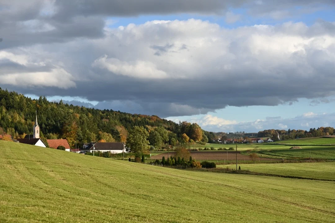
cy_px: 112
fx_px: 651
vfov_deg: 19.5
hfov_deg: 28.8
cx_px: 168
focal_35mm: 70
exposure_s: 1/320
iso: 100
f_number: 7.1
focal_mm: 70
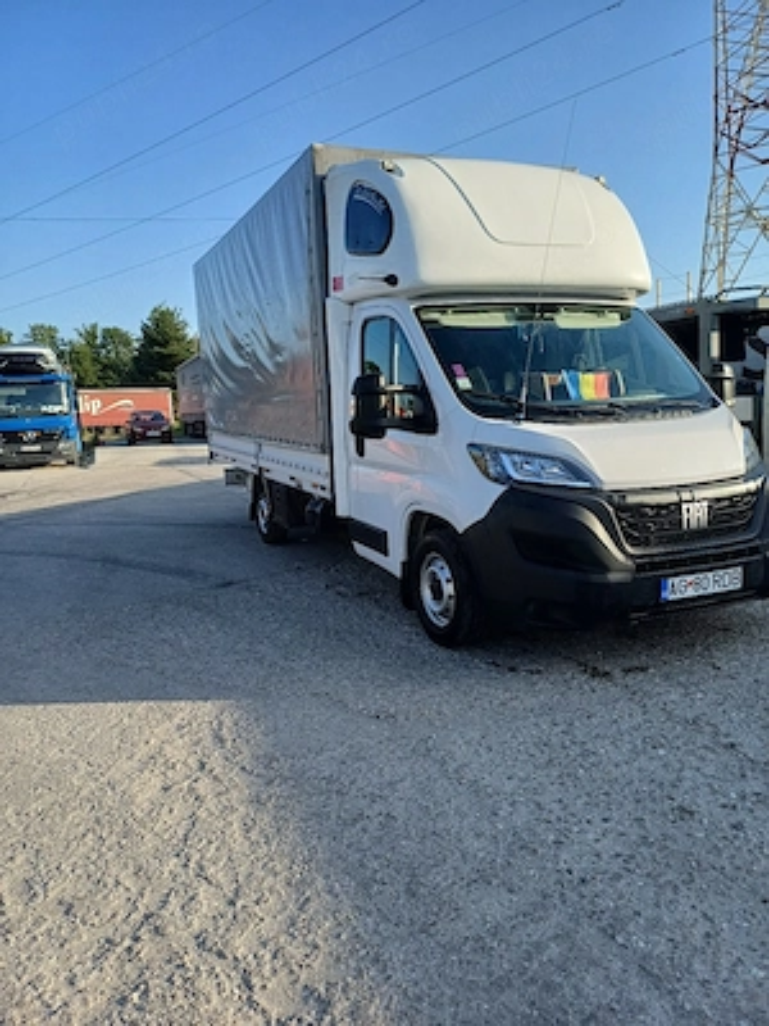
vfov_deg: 69.4
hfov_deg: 54.9
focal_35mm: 25
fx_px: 741
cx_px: 384
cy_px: 513
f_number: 1.8
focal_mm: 4.65
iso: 50
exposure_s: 1/667
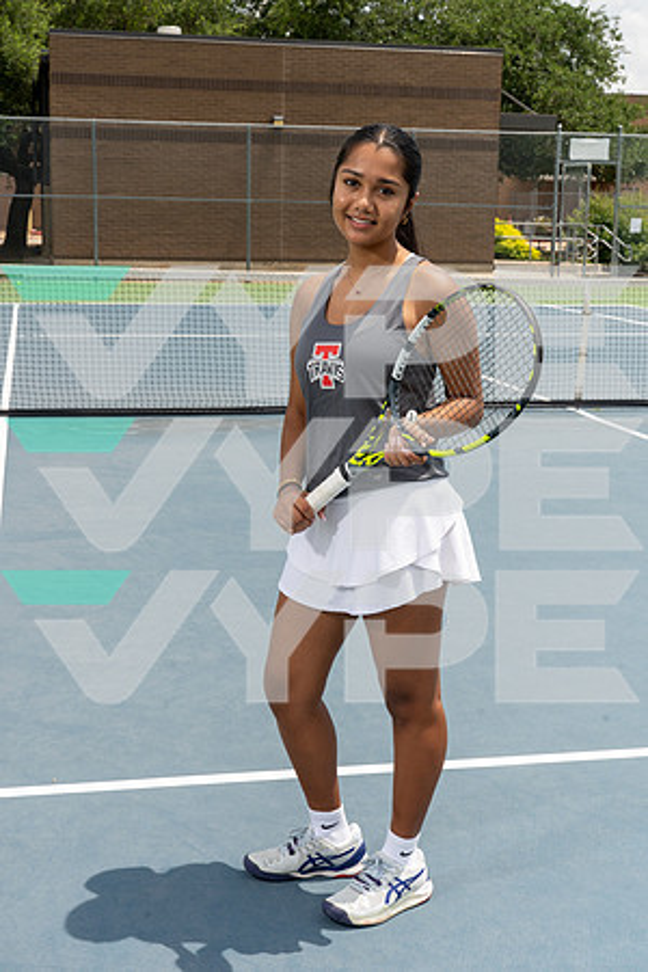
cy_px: 486
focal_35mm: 50
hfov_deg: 27.0
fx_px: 1350
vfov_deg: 39.6
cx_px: 324
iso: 100
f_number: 11
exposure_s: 1/250
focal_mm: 50
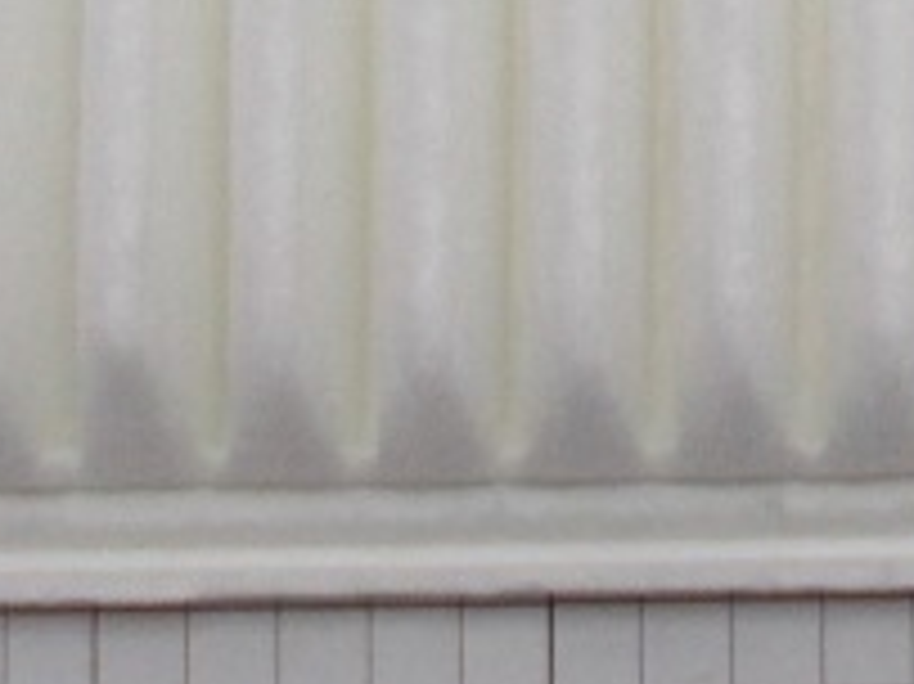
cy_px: -108
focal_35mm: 82
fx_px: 2164
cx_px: 973
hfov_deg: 22.7
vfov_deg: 17.3
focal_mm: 4.6
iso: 100
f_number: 3.2
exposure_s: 1/25
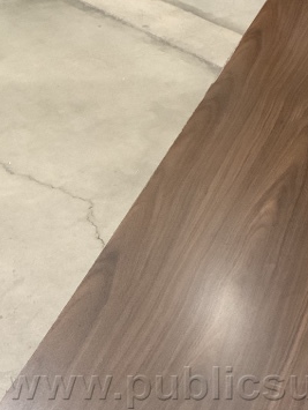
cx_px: 270
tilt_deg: -40.8
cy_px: 388
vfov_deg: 27.6
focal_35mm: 67
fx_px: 793
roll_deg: +1.5
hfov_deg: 21.5
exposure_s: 1/40
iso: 400
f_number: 2.4
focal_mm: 3.3
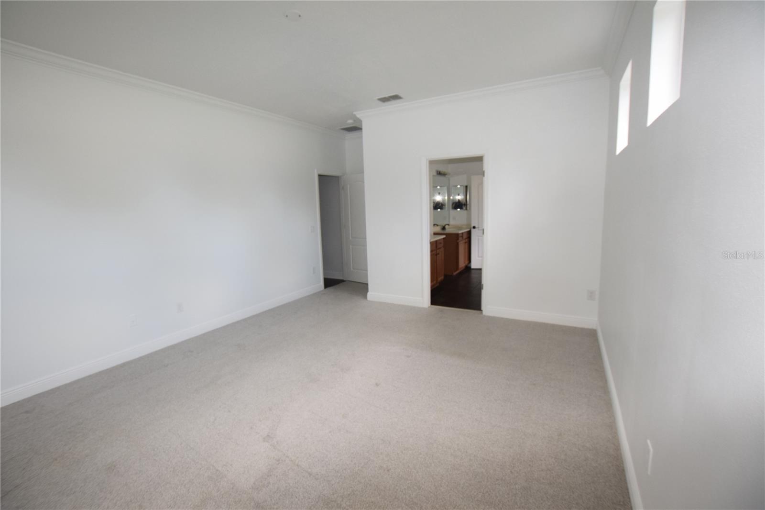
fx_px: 319
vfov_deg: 77.3
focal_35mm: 15
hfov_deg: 100.4
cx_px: 382
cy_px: 255
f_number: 5
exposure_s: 1/100
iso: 800
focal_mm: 10
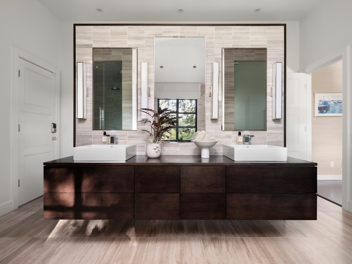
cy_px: 132
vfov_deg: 68.7
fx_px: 193
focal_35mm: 19
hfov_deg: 84.7
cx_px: 176
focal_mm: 24.5
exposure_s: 4
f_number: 13
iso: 320
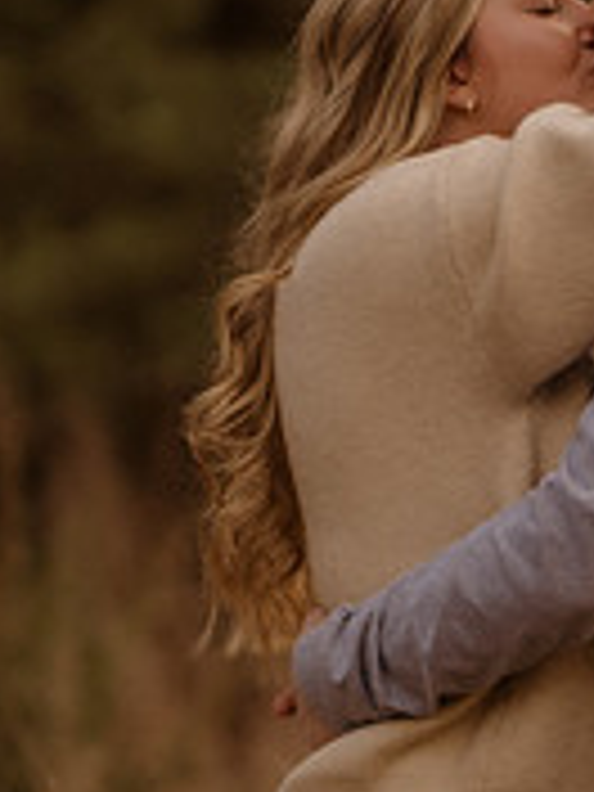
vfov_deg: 6.3
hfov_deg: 4.8
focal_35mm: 312
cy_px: 279
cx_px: 585
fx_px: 7138
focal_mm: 85
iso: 320
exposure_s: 1/1000
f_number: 1.4
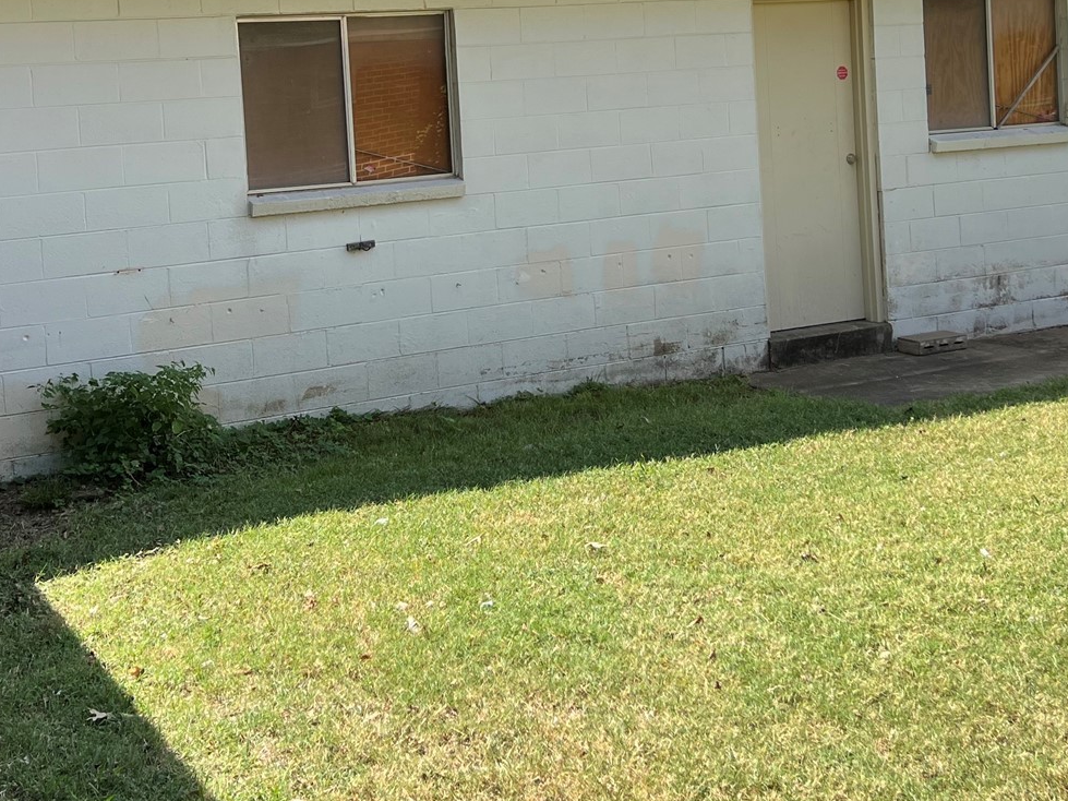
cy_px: 112
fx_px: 1573
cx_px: 484
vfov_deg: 27.7
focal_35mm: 51
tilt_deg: -1.2
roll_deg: +3.8
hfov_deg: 37.5
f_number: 1.5
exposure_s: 1/2045
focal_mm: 5.7
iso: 50
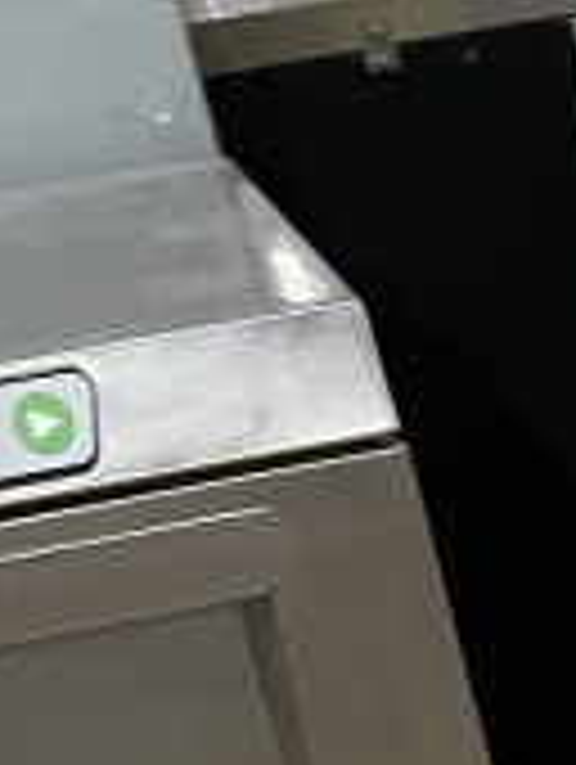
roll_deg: +6.7
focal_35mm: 124
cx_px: 1220
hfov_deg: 10.8
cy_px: 1789
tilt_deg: -34.5
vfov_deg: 12.6
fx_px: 2744
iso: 320
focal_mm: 4.2
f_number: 1.6
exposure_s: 1/60
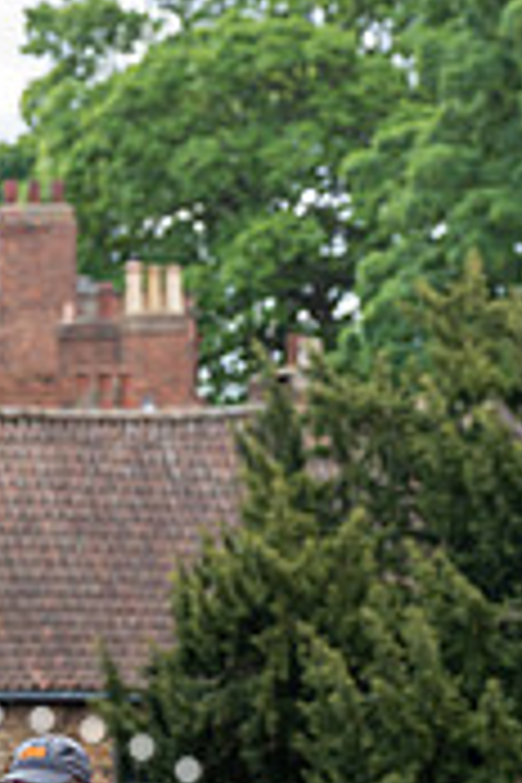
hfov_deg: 6.2
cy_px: 742
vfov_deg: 9.2
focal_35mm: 223
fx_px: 4850
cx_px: 68
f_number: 4
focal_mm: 86
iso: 400
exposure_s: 1/1000
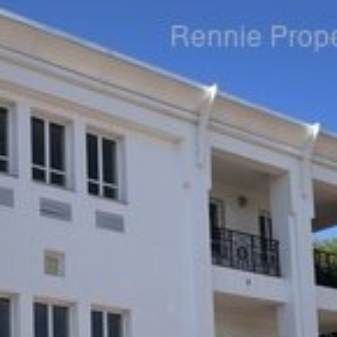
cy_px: 338
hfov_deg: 21.7
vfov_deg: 21.2
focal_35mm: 79
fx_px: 870
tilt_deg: +8.0
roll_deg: +1.1
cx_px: 88
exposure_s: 1/2967
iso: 50
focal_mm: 5.1
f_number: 1.6
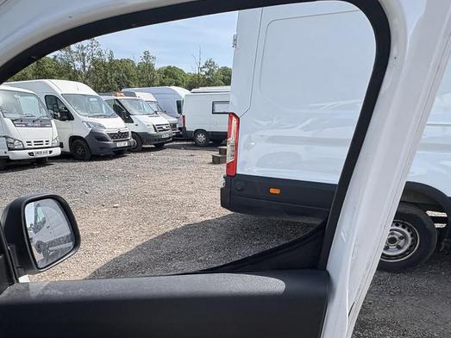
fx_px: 313
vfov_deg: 53.6
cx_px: 207
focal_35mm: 24
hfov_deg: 71.5
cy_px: 263
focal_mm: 2.22
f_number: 2.2
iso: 64
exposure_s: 1/1346
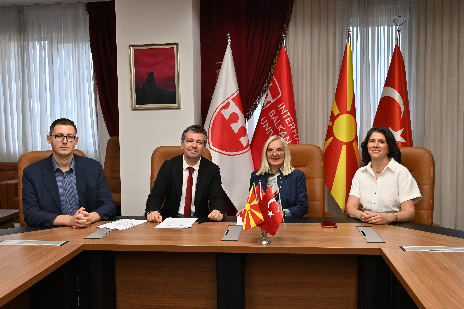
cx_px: 232
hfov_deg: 53.1
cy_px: 154
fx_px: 464
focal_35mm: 36
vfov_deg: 36.9
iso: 1600
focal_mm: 24
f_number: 5.6
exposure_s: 1/250
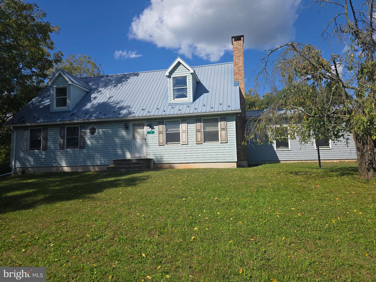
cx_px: 188
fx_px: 250
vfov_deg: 58.9
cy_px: 141
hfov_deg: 73.9
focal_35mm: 23
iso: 12
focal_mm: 6.3
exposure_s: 1/1011
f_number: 1.7
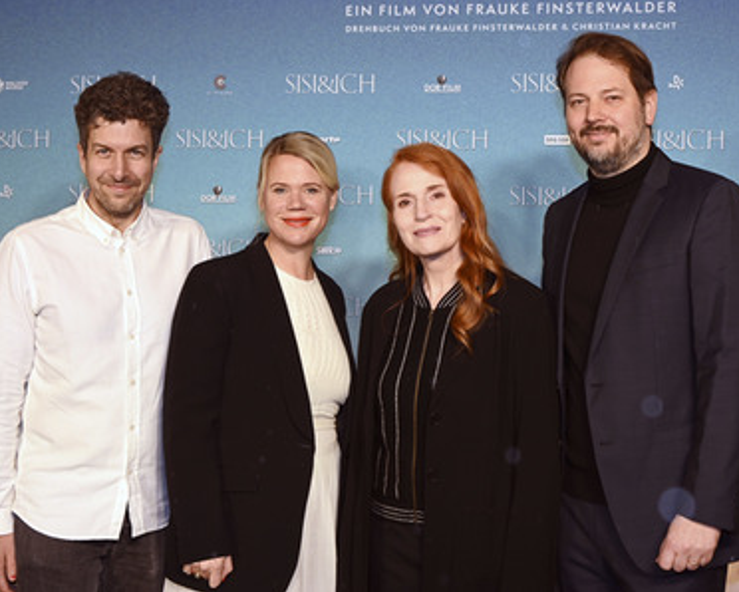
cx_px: 369
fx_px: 1094
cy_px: 296
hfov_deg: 37.3
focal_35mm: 50
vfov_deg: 30.3
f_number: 5.3
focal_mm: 44
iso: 1000
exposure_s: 1/125
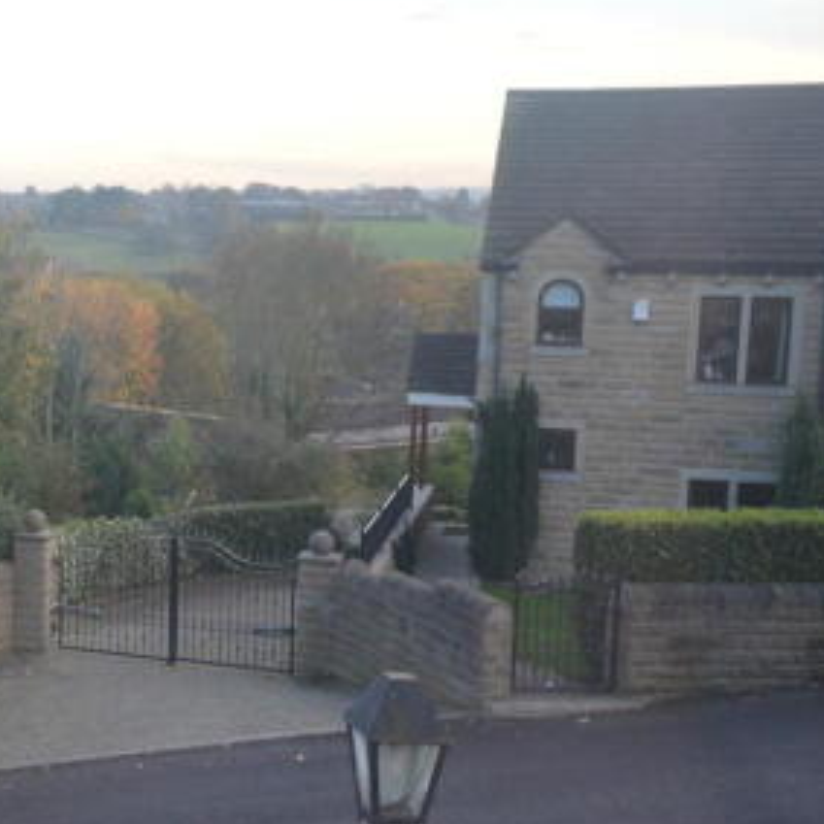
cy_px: 425
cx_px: -90
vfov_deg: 29.1
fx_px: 1589
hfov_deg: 26.7
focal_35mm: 59
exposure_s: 1/60
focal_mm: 20
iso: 640
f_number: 5.6
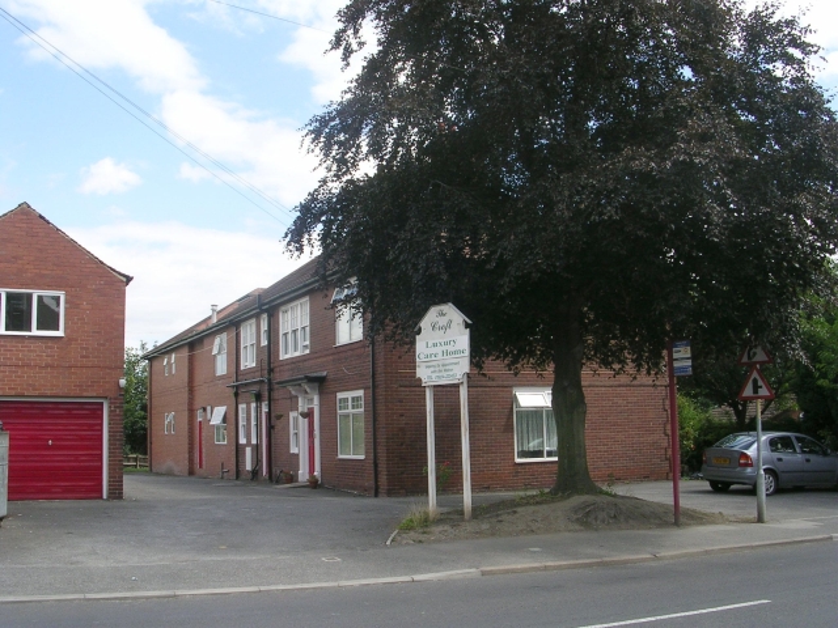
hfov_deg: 49.0
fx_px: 920
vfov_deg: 37.7
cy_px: 314
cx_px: 419
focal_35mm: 38
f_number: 5.6
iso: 50
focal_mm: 5.8
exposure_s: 1/174
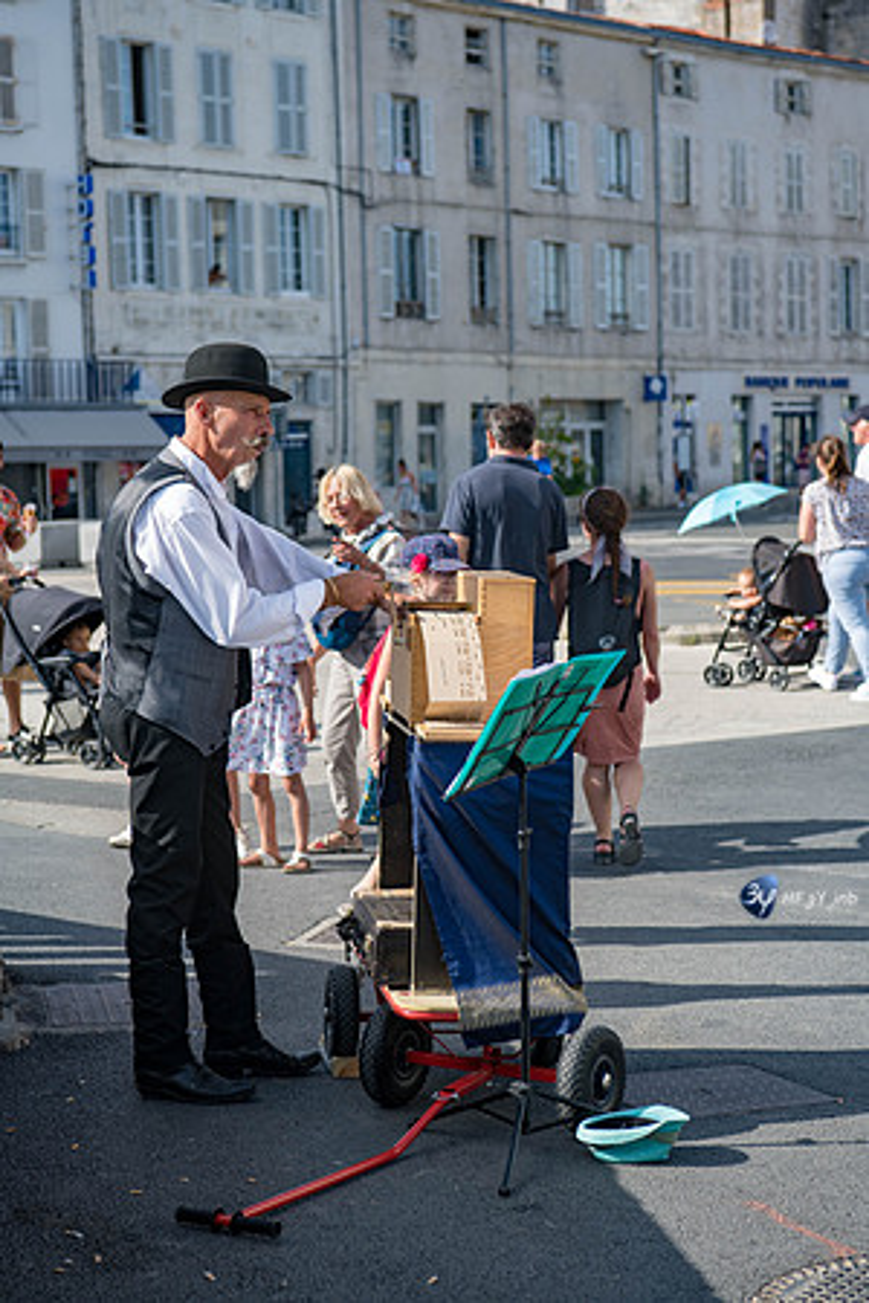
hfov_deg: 19.5
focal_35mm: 70
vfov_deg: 28.8
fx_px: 2534
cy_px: 652
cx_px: 434
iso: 64
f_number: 5
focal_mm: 70
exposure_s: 1/400
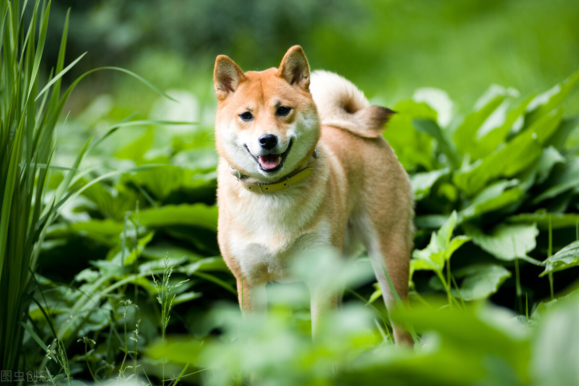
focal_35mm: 219
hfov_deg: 9.4
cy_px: 193
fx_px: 3514
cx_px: 289
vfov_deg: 6.3
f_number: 2.8
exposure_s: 1/400
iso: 200
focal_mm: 145
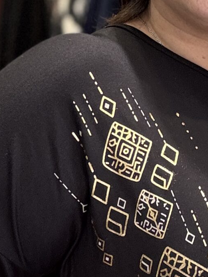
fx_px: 905
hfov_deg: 13.0
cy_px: 221
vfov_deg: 17.3
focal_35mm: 113
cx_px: 180
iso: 50
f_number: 1.9
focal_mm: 2.69
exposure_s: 1/50
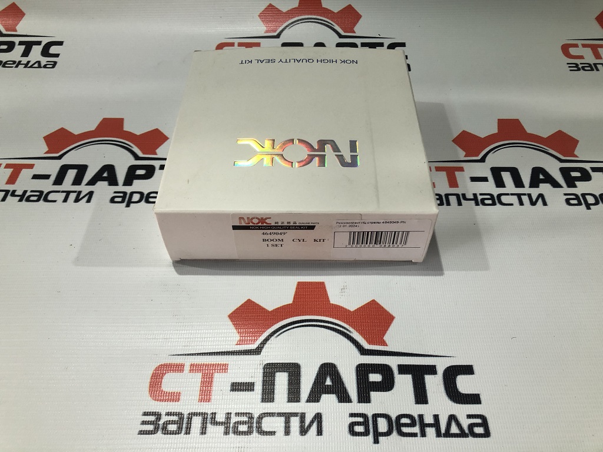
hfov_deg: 63.4
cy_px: 226
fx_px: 488
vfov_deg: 49.7
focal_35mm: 28
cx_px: 302
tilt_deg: -50.6
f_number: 1.8
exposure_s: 1/33
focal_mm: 3.99
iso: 32
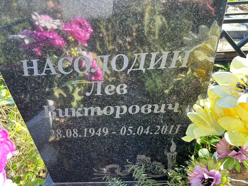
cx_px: 124
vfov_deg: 53.1
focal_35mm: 26
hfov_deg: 67.3
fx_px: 186
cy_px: 93
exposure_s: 1/254
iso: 50
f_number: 1.5
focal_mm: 5.7
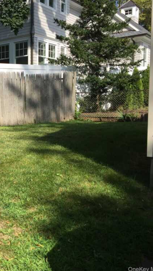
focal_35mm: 43
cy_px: 135
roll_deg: +0.5
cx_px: -20
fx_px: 310
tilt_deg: -6.1
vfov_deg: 47.4
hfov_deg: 25.5
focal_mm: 4.15
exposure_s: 1/1319
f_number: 2.2
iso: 32
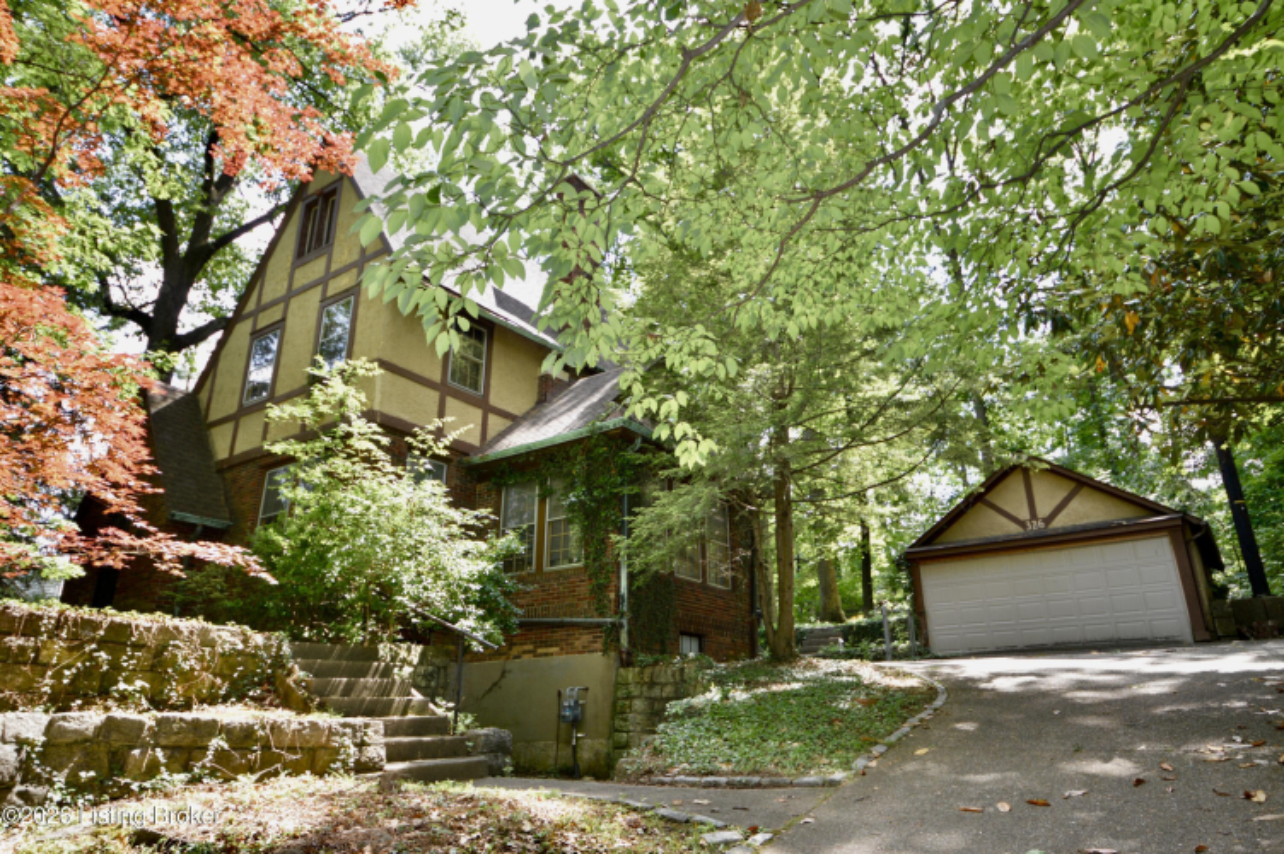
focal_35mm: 22
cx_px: 642
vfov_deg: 56.1
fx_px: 802
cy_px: 427
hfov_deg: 77.4
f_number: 4
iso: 200
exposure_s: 1/125
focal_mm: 15
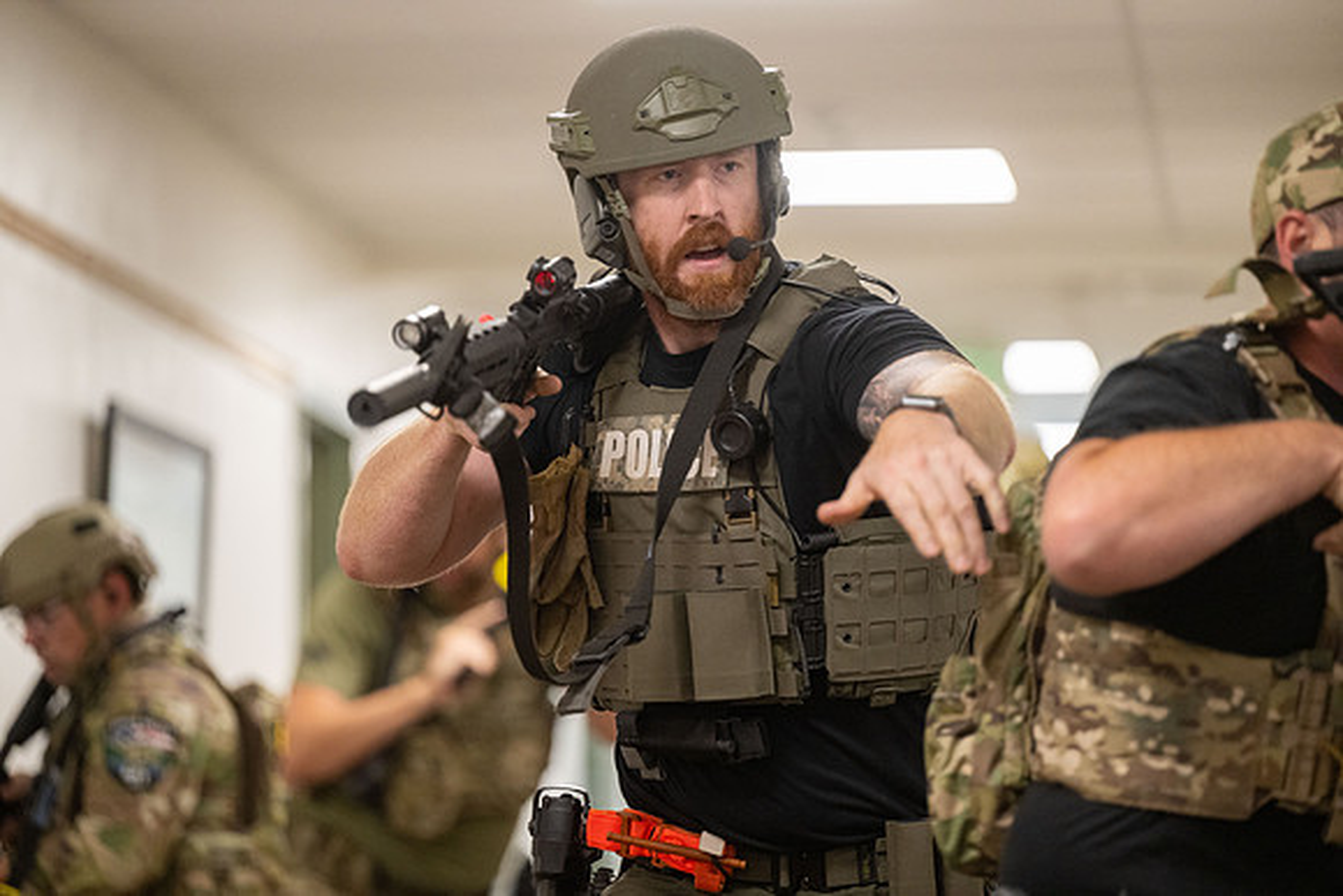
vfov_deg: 7.4
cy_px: 448
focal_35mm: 185
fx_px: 6903
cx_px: 672
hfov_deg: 11.1
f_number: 2.8
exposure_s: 1/500
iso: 2000
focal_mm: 185
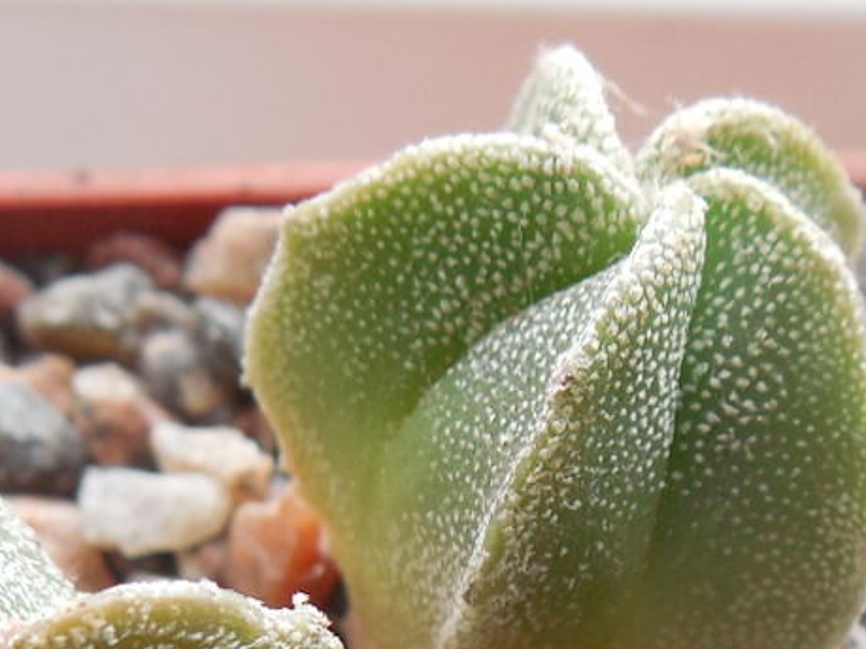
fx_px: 2701
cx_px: 521
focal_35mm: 108
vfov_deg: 13.3
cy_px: 813
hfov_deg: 18.2
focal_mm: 5.6
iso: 125
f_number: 3.6
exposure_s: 1/80
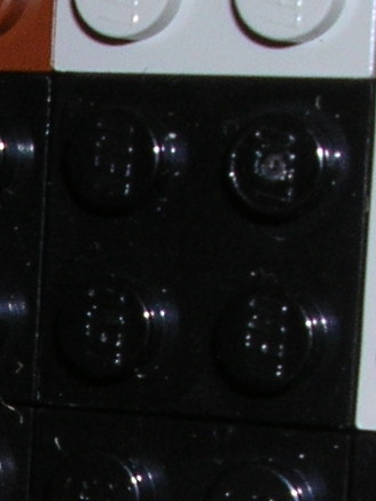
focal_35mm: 183
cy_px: 604
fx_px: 2649
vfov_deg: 10.6
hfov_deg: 7.9
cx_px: -267
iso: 50
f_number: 5.6
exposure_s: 1/60.1
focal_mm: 5.8
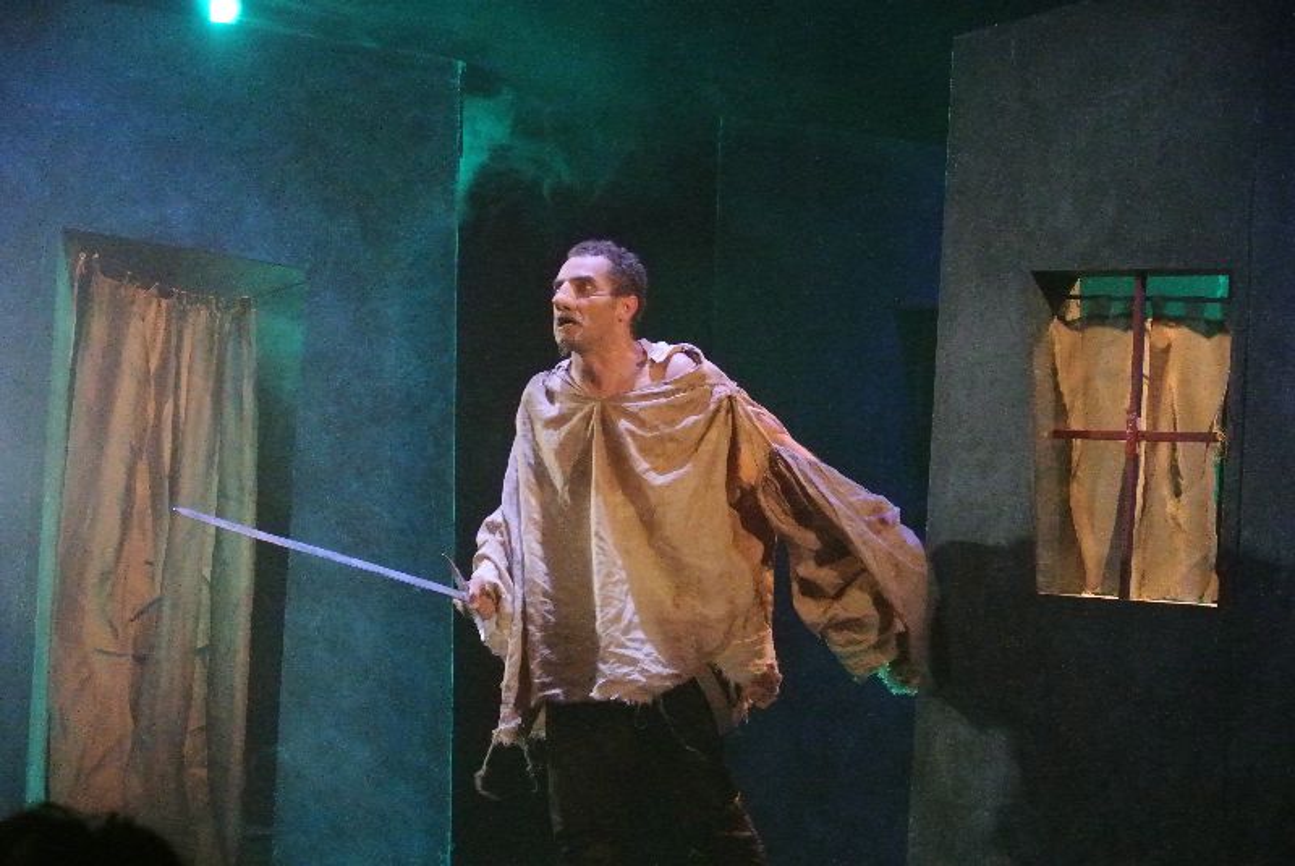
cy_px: 433
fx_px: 3492
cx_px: 648
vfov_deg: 14.1
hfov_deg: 21.0
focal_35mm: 97
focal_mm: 36.1
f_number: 4.5
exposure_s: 1/80
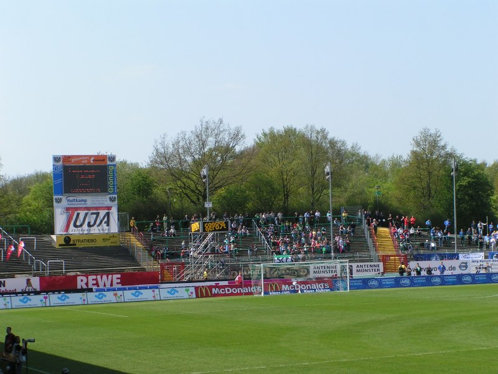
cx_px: 249
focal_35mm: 99
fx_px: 1424
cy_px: 187
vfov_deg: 14.9
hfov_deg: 19.8
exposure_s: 1/320
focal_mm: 15.2
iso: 50
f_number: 6.3
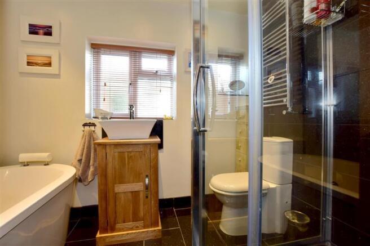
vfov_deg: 77.3
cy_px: 123
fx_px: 154
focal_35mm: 15
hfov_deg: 100.4
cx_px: 185
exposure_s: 1/6
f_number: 11
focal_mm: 10
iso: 400
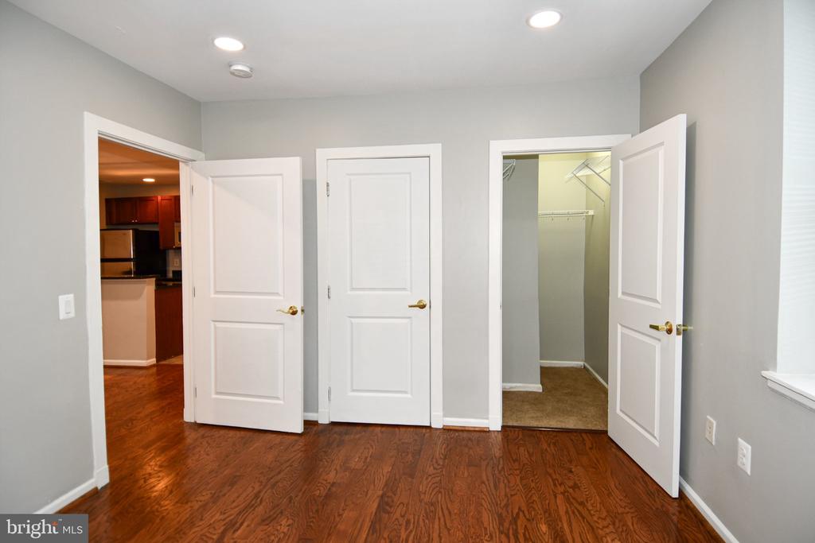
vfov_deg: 67.4
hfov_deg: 90.0
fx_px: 408
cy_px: 272
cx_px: 408
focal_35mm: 18
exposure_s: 1/60
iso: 320
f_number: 4
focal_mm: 12
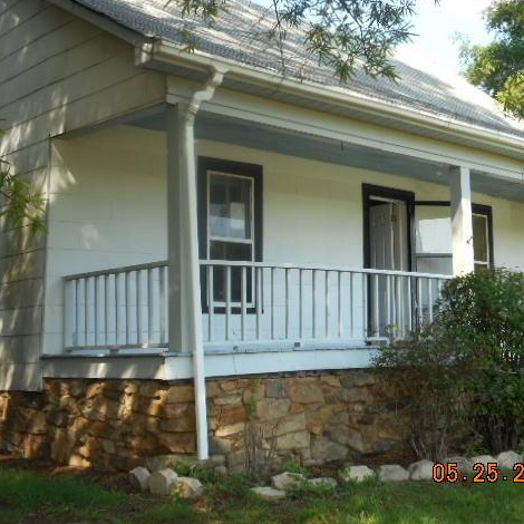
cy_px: 263
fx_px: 908
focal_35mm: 53
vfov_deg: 32.2
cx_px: 331
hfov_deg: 32.0
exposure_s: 1/100
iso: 80
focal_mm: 7.9
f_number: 4.7
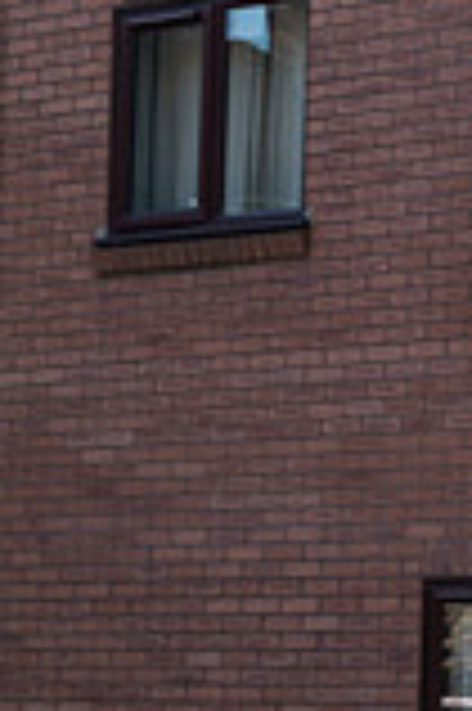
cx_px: -459
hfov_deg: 5.4
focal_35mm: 250
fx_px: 4927
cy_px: 839
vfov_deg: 8.2
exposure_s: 1/800
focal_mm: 68
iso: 160
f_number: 5
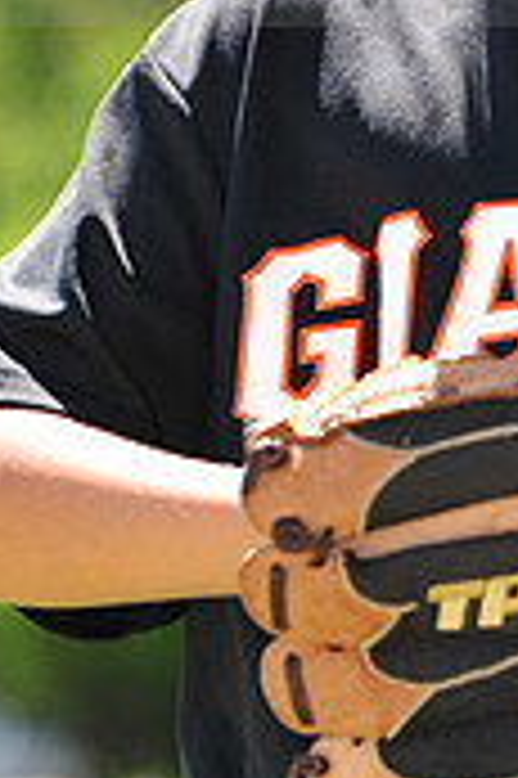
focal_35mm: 435
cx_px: 640
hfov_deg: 3.1
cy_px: -117
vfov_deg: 4.7
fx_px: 9407
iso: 200
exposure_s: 1/640
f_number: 4.5
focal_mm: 130
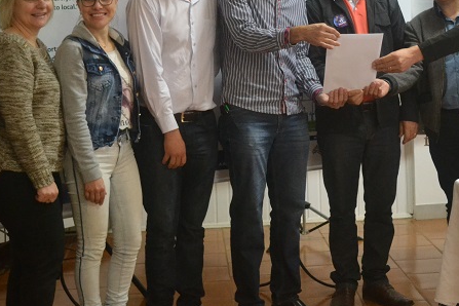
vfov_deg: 17.4
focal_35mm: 78
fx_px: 993
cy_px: 90
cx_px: 301
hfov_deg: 25.9
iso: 2500
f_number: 4.5
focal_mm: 29
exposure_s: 1/60
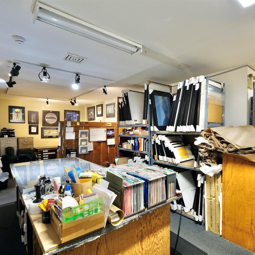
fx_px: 167
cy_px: 133
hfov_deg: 74.5
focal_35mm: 20
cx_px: 144
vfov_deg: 74.8
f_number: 5.6
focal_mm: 9.7
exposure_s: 1/8
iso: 800
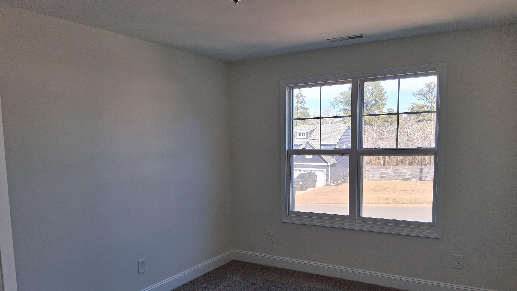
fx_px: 398
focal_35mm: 29
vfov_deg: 39.9
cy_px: 182
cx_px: 263
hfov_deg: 66.1
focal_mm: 3.98
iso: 32
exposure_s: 1/120
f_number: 1.8
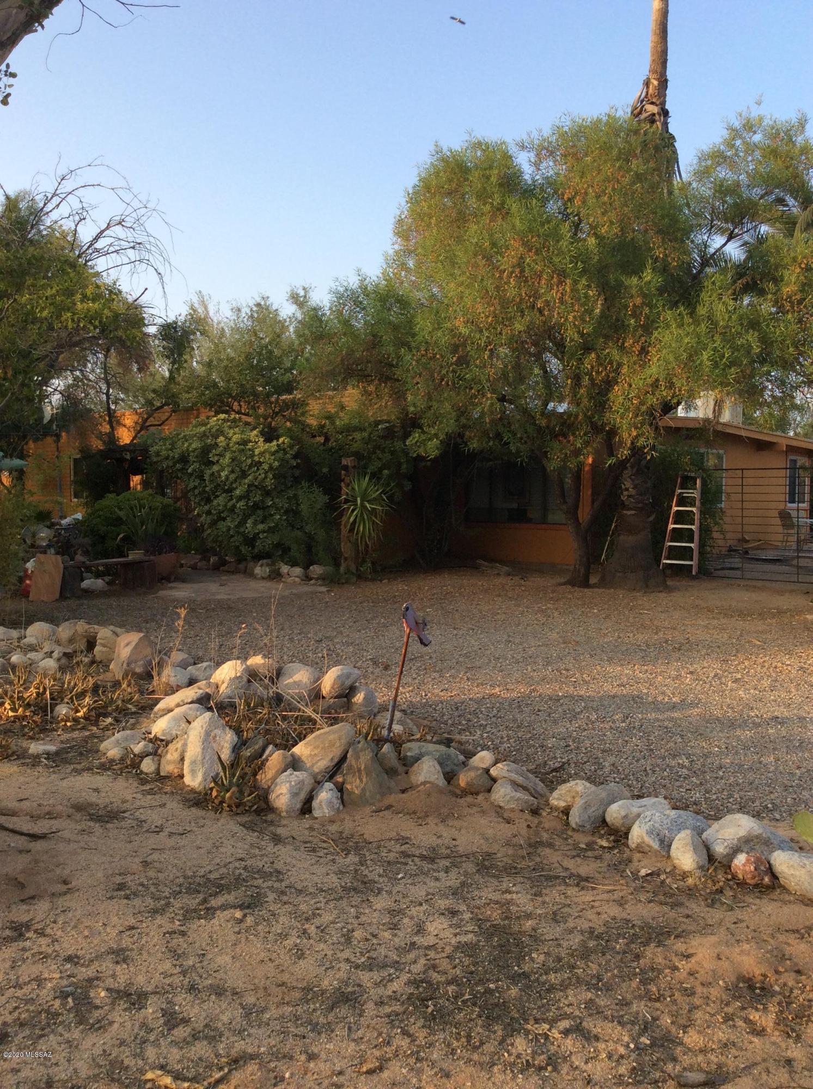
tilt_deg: -3.8
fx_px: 1005
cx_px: 406
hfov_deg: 44.0
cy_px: 544
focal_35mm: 32
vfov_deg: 56.9
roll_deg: -0.5
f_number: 2.4
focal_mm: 3.3
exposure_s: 1/327
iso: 32
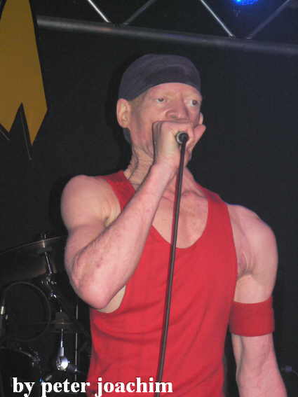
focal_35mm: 146
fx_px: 1676
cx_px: 149
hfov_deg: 10.2
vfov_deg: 13.5
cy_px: 198
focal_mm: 25.1
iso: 400
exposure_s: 1/60
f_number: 3.3
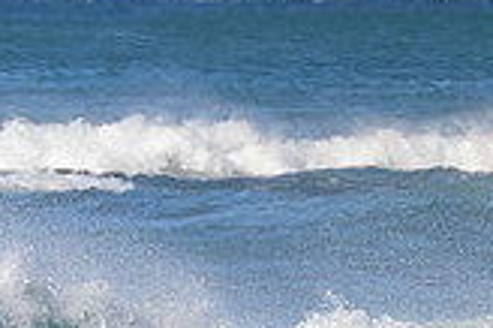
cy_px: 345
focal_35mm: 2952
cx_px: -286
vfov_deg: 0.5
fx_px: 40385
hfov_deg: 0.7
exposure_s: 1/2000
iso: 1000
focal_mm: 800
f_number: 11
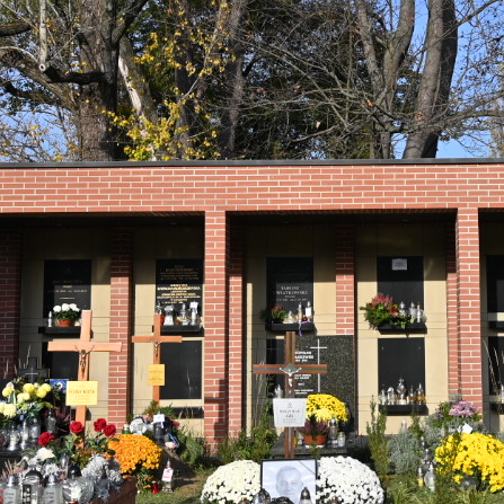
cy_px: 167
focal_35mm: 74
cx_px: 416
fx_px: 1219
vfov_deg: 23.3
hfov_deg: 23.0
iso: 180
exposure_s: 1/1250
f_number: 5
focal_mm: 24
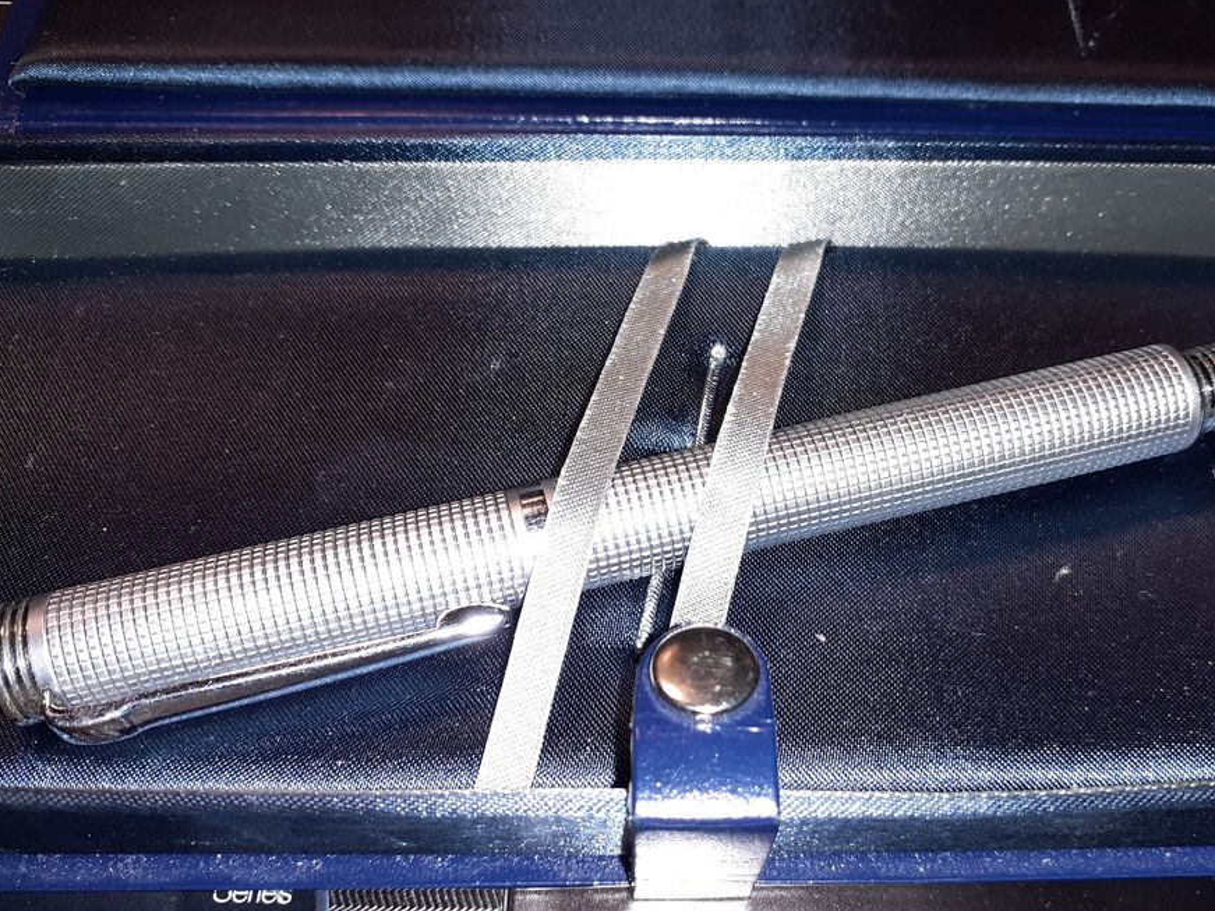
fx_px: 1088
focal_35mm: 31
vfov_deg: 45.3
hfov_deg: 58.3
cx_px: 665
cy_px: 509
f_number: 1.9
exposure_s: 1/100
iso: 64
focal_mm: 3.6
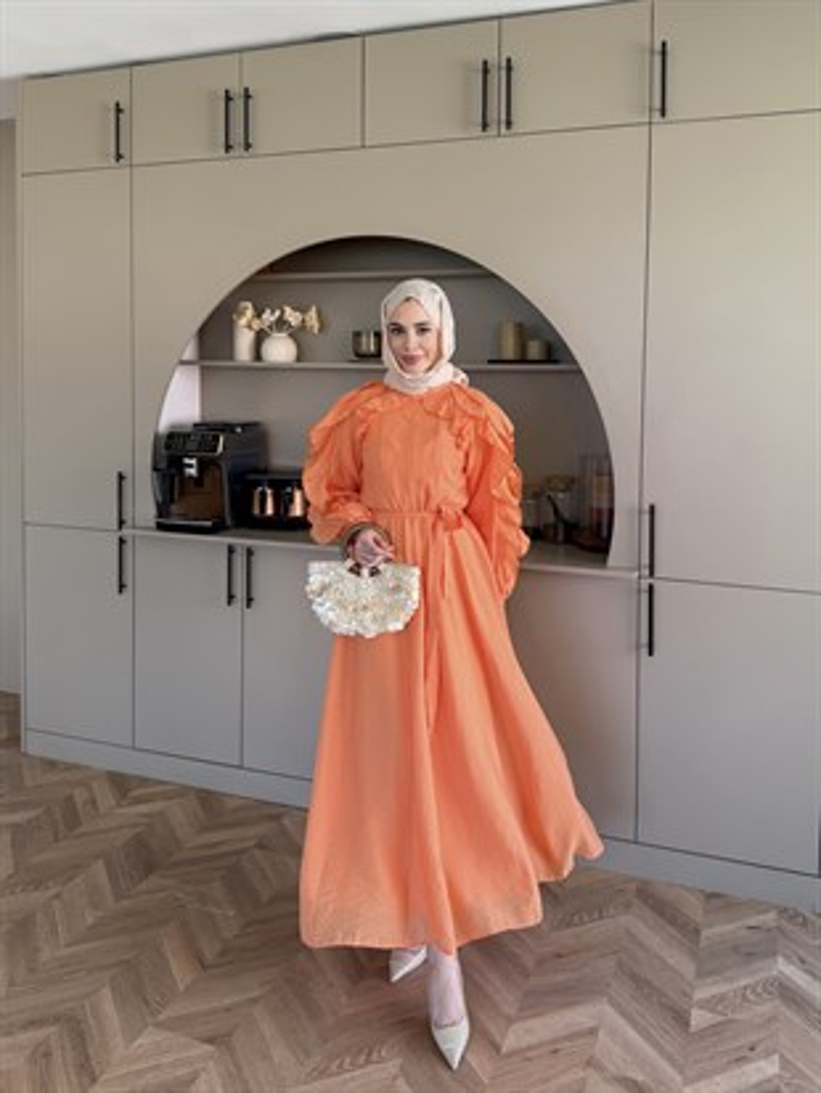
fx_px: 759
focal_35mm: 24
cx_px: 410
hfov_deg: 56.8
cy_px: 546
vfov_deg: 71.6
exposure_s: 1/121
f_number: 1.78
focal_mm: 6.76
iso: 100
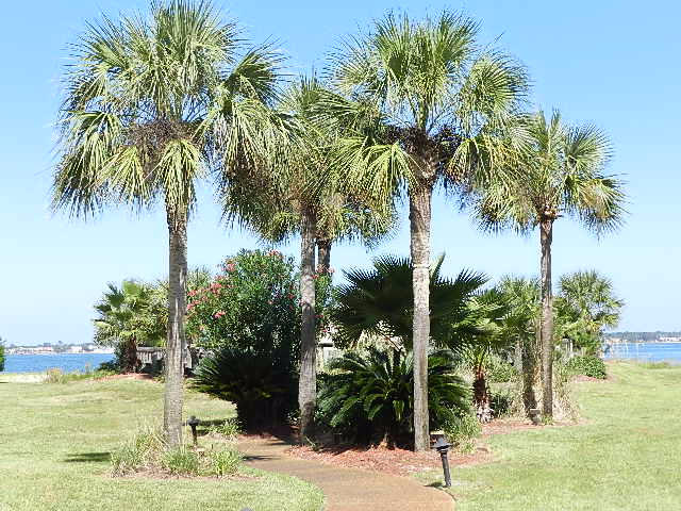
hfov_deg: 36.2
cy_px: 256
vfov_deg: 27.5
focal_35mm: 53
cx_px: 340
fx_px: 1043
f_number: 4.4
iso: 160
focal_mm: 9.4
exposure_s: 1/500
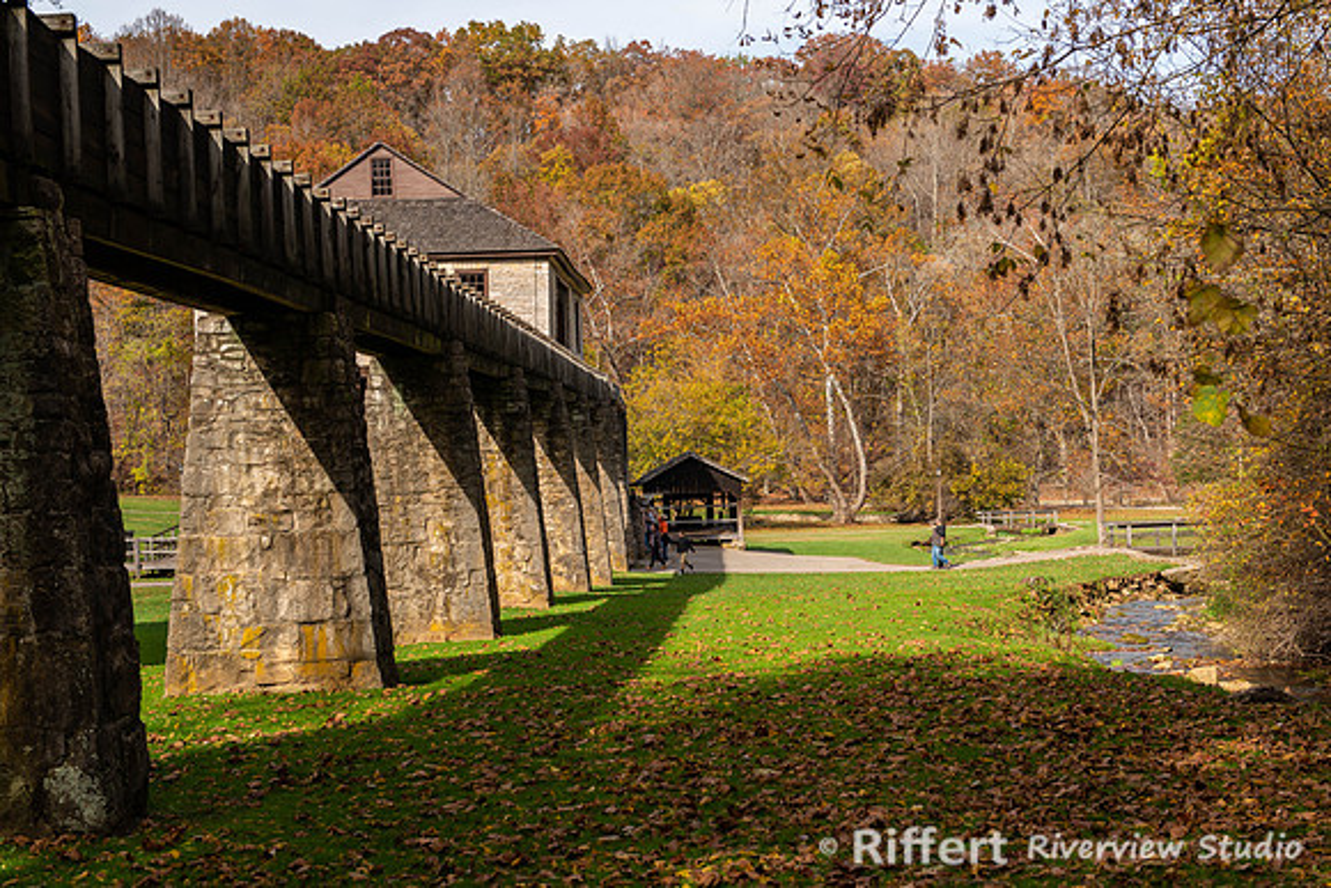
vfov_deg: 24.3
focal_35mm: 56
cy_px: 444
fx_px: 2062
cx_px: 666
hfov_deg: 35.8
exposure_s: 1/200
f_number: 5.6
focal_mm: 55
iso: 100
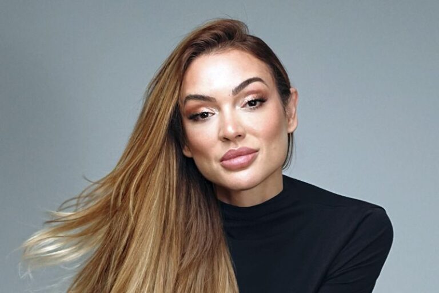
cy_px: 146
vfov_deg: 15.5
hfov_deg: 23.1
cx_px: 220
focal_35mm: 88
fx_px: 1074
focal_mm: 88.1
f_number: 2.8
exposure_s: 1/640
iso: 3200
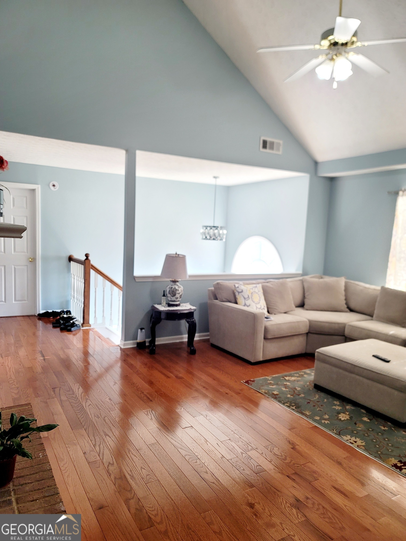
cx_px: 203
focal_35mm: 25
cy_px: 270
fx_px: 391
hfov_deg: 54.9
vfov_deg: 69.4
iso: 160
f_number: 1.8
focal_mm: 7
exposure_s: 1/120
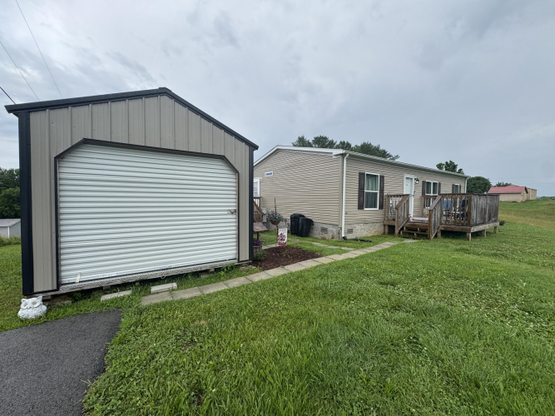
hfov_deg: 102.1
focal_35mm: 14
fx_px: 224
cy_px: 208
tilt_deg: -2.9
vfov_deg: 85.7
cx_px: 278
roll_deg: -0.9
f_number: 2.2
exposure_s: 1/812
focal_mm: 2.22
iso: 40
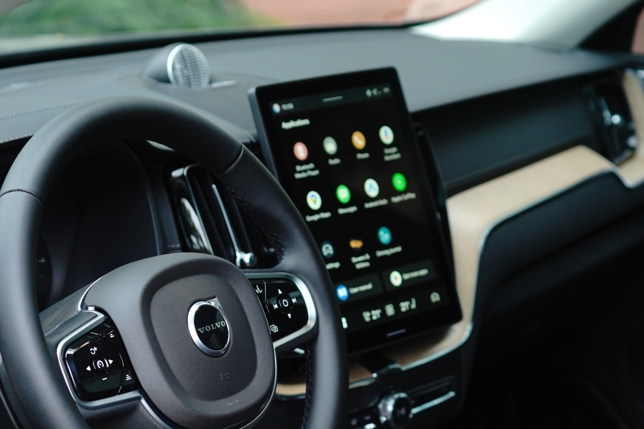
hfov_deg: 18.9
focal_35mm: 108
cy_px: 270
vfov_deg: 12.7
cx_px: 297
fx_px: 1932
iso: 640
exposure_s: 1/400
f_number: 4.5
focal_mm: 70
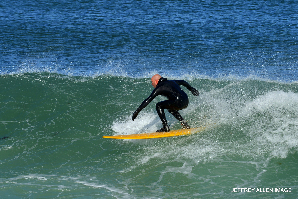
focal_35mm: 190
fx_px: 1575
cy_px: 100
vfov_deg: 7.2
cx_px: 149
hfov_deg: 10.8
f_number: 9
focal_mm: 190
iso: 100
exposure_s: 1/400
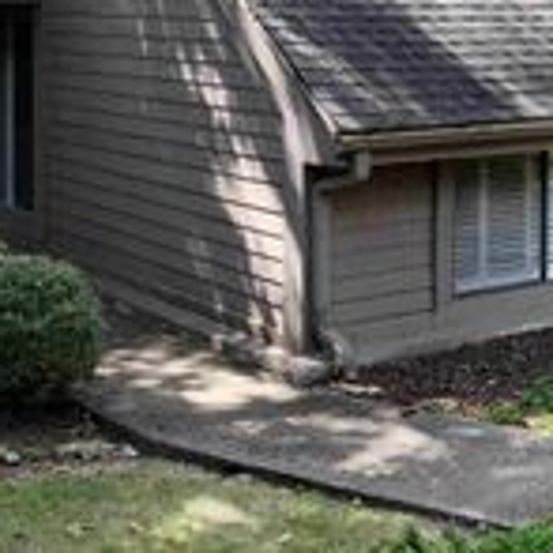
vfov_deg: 23.1
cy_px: 11
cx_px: 320
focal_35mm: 72
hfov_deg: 24.0
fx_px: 1301
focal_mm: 12.29
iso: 400
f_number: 2.8
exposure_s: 1/1000
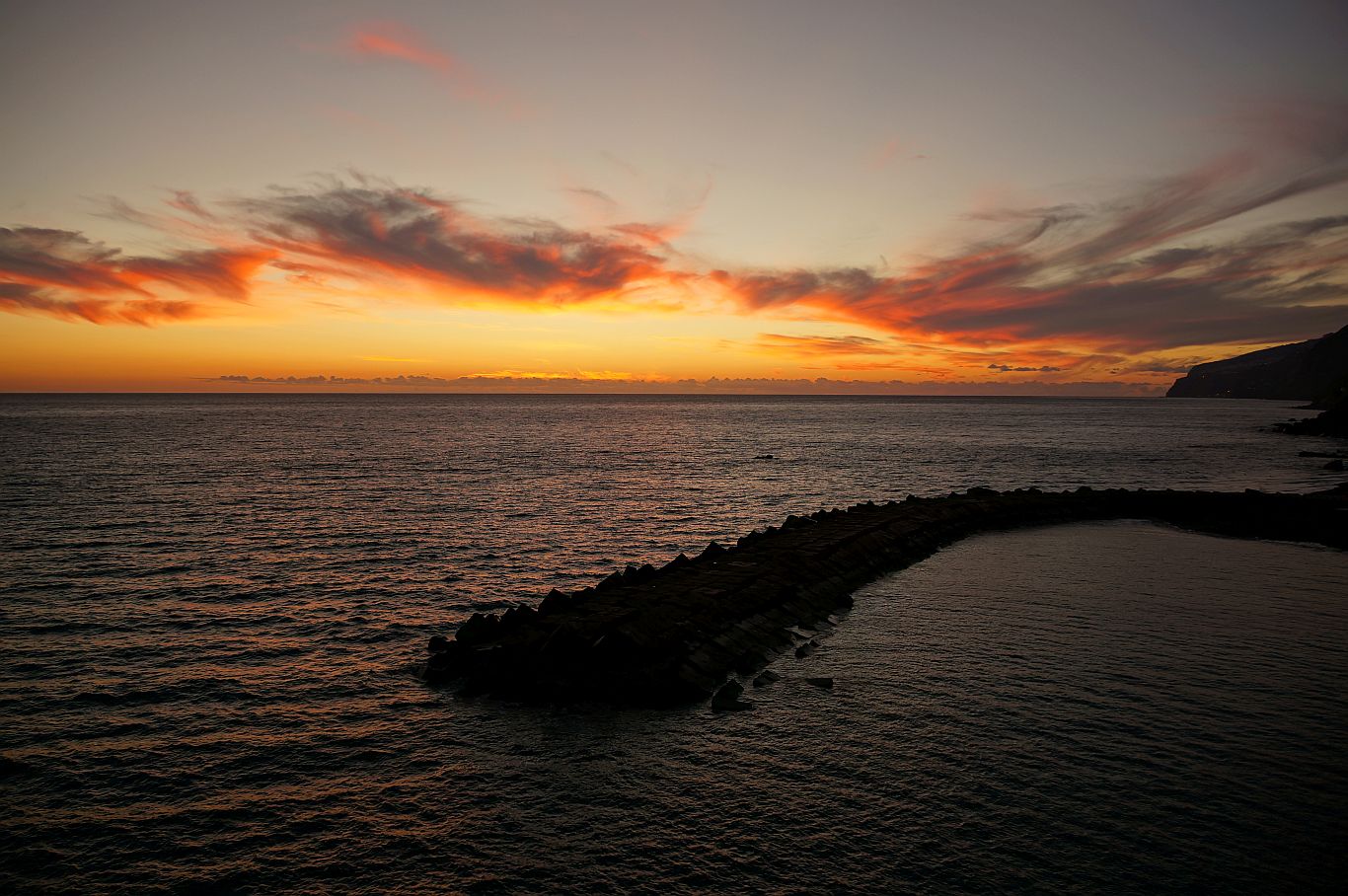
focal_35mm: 27
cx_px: 674
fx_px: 1010
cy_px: 448
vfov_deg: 47.8
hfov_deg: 67.4
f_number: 3.5
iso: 100
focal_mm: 18
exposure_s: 1/50
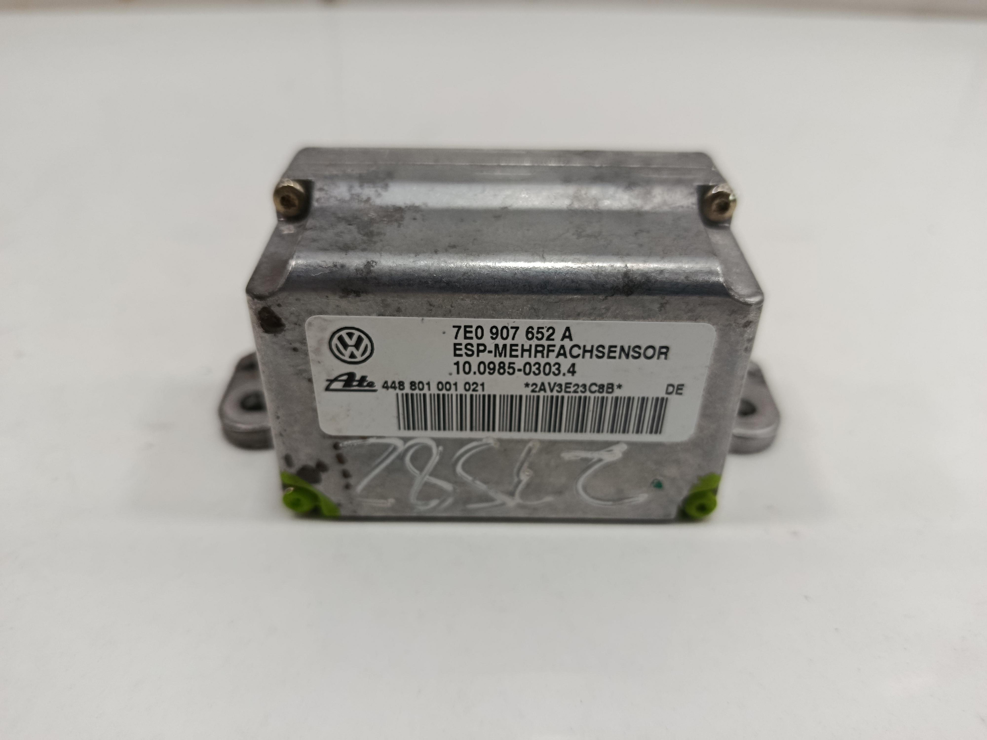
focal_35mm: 24
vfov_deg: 56.8
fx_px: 684
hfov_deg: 71.6
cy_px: 370
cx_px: 494
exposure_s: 1/100
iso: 987
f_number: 1.7
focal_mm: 5.24
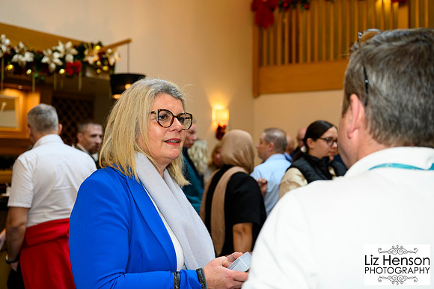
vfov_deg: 29.2
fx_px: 555
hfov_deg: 42.7
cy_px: 144
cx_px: 217
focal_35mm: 46
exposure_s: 1/160
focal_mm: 45
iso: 1250
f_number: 4
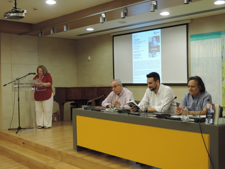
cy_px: 84
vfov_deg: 33.6
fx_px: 279
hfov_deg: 43.9
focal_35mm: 43
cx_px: 112
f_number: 3.4
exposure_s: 1/30
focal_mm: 7.6
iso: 400
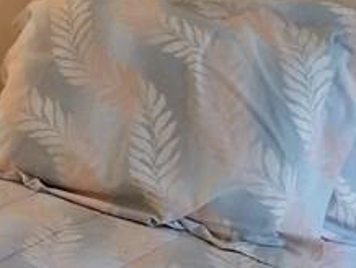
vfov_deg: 11.6
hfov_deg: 13.9
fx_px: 1256
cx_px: -328
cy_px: -137
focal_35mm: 122
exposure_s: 1/60
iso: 100
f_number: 1.7
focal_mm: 4.2
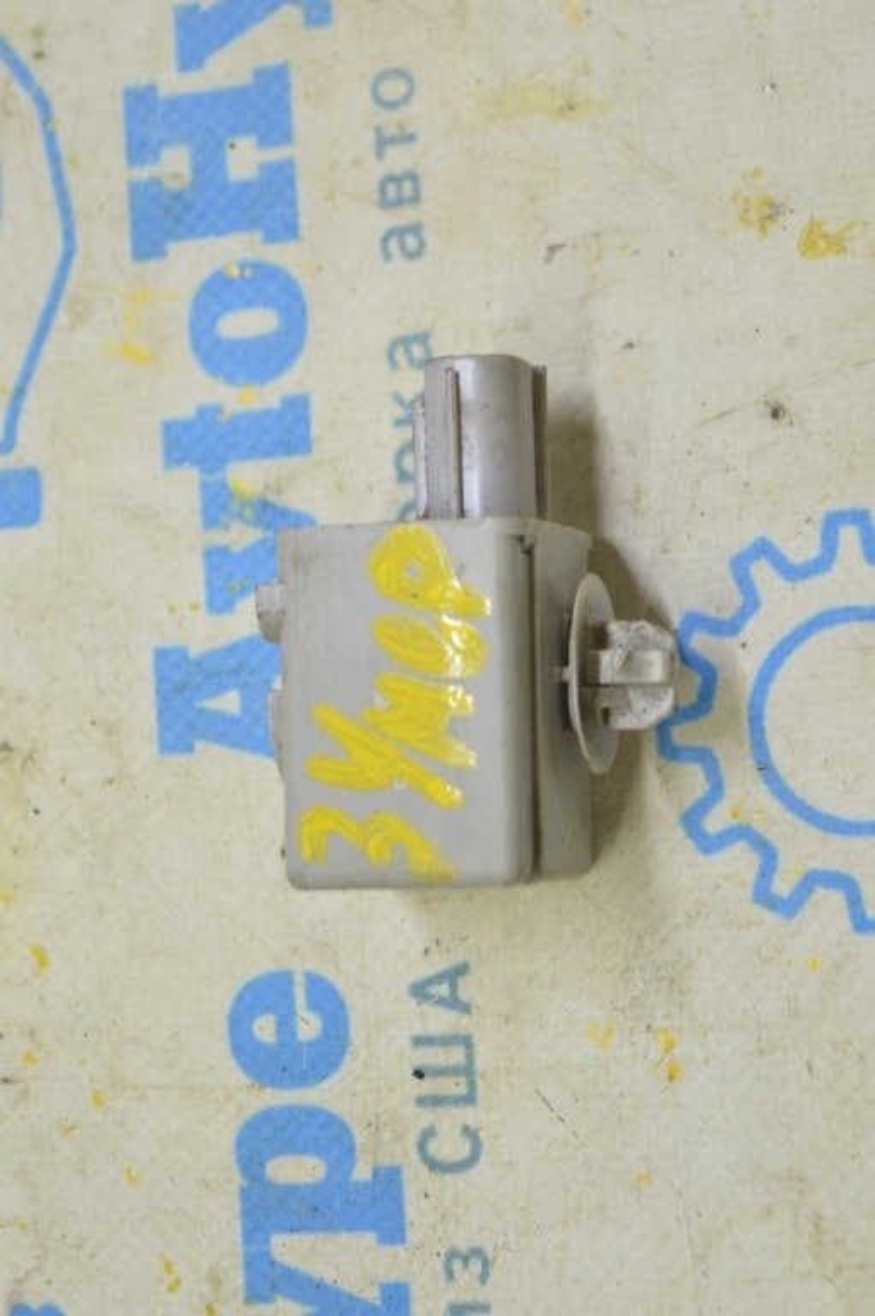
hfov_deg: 16.5
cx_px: 438
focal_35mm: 82
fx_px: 3012
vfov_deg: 24.6
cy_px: 658
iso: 400
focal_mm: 55
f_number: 5.6
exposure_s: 1/20
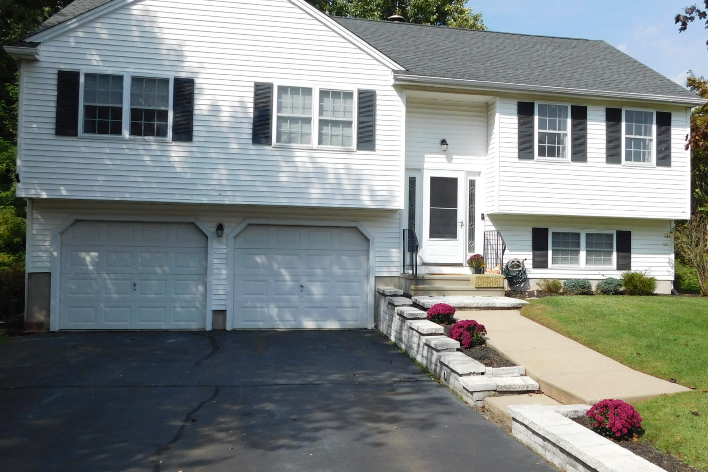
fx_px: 668
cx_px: 418
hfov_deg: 55.5
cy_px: 229
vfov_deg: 38.9
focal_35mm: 34
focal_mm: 4.5
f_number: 6.2
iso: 125
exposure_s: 1/400
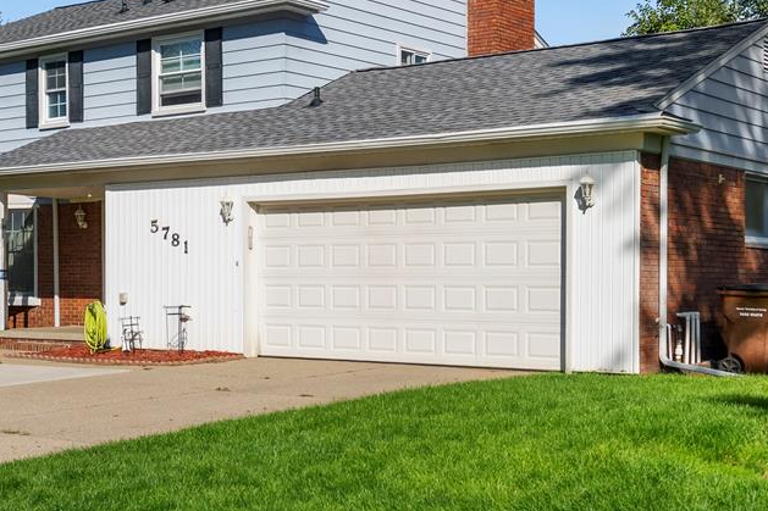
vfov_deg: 23.6
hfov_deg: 35.0
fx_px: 1216
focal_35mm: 57
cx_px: 346
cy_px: 154
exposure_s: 1/2000
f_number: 4
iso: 100
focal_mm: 35
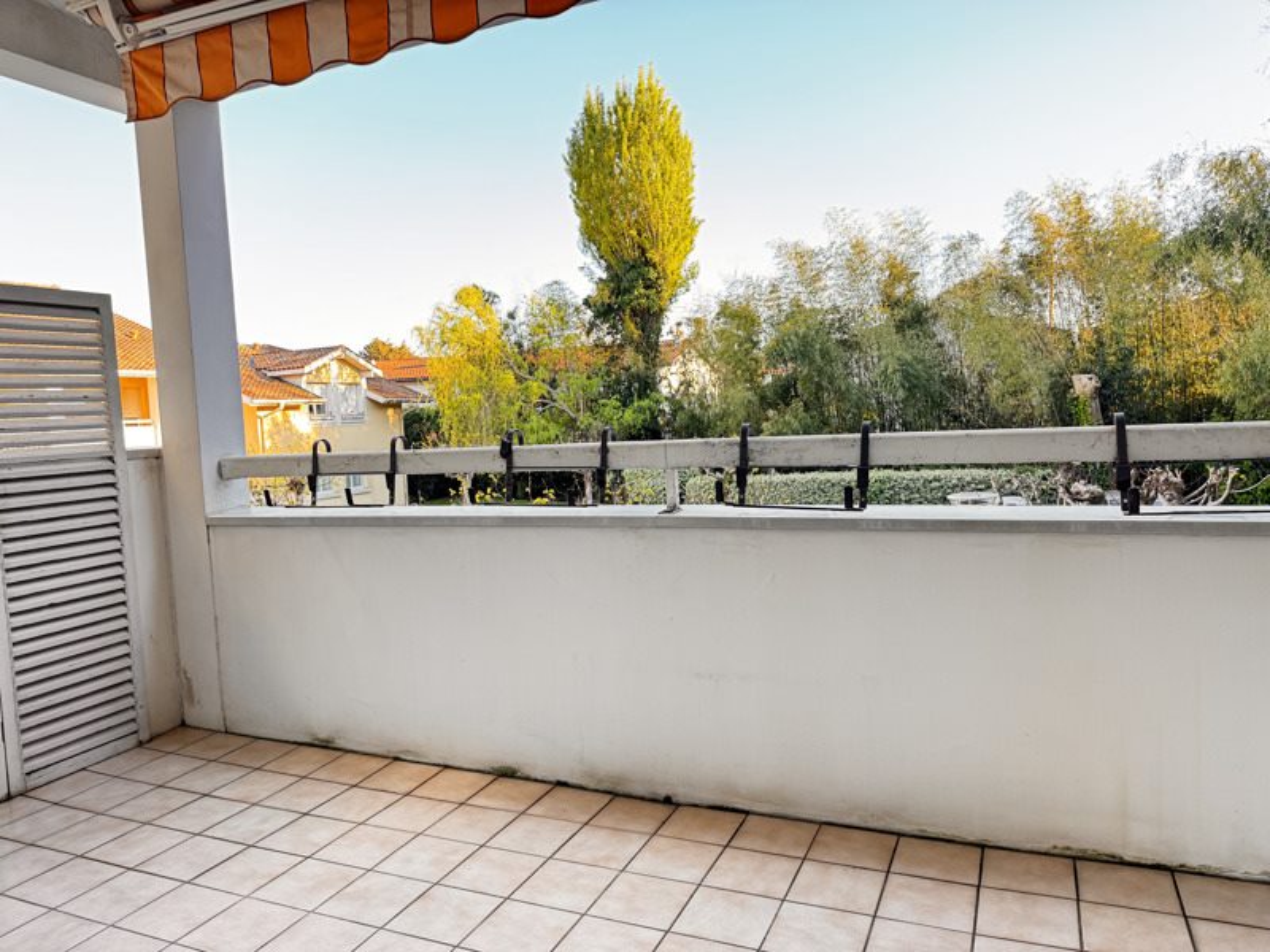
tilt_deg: -4.3
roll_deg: +2.3
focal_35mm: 24
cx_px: 635
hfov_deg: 71.6
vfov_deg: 56.8
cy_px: 476
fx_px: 881
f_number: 1.78
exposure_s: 1/121
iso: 100
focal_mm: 6.76
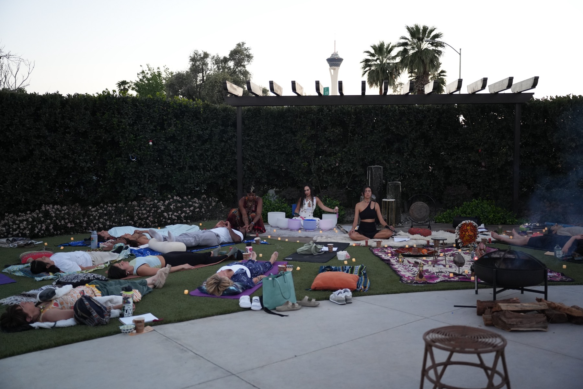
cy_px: 194
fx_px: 551
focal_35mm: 34
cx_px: 292
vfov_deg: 38.9
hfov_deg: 55.8
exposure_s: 1/125
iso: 2500
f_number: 2.8
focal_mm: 34
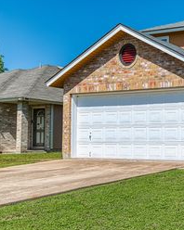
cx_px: 215
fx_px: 245
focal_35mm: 36
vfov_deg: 49.6
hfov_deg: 34.1
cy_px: 81
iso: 100
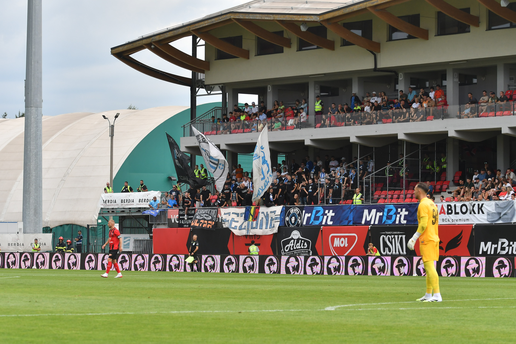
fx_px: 2150
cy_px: 172
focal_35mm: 150
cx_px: 258
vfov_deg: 9.1
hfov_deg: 13.7
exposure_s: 1/800
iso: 400
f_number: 5
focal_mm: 100
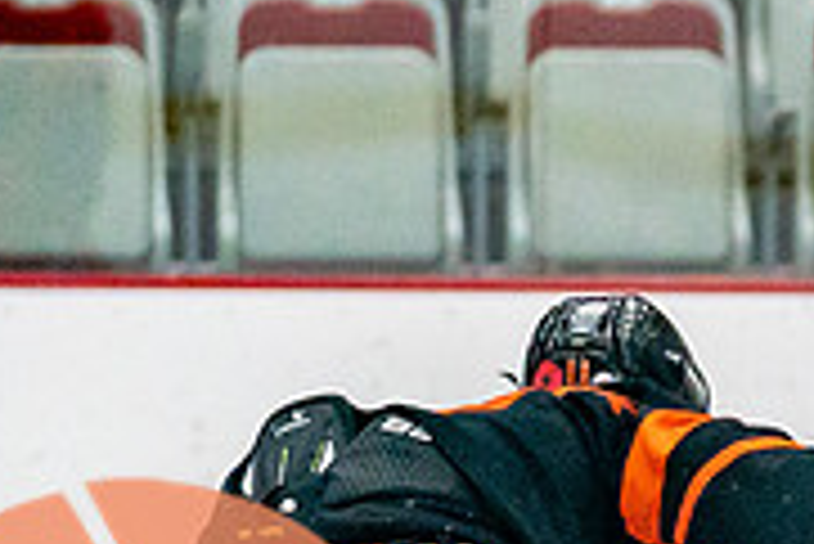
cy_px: 1085
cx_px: 1425
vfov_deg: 1.9
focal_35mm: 730
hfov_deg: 2.8
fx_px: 16519
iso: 3200
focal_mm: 121
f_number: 2.8
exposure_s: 1/1250
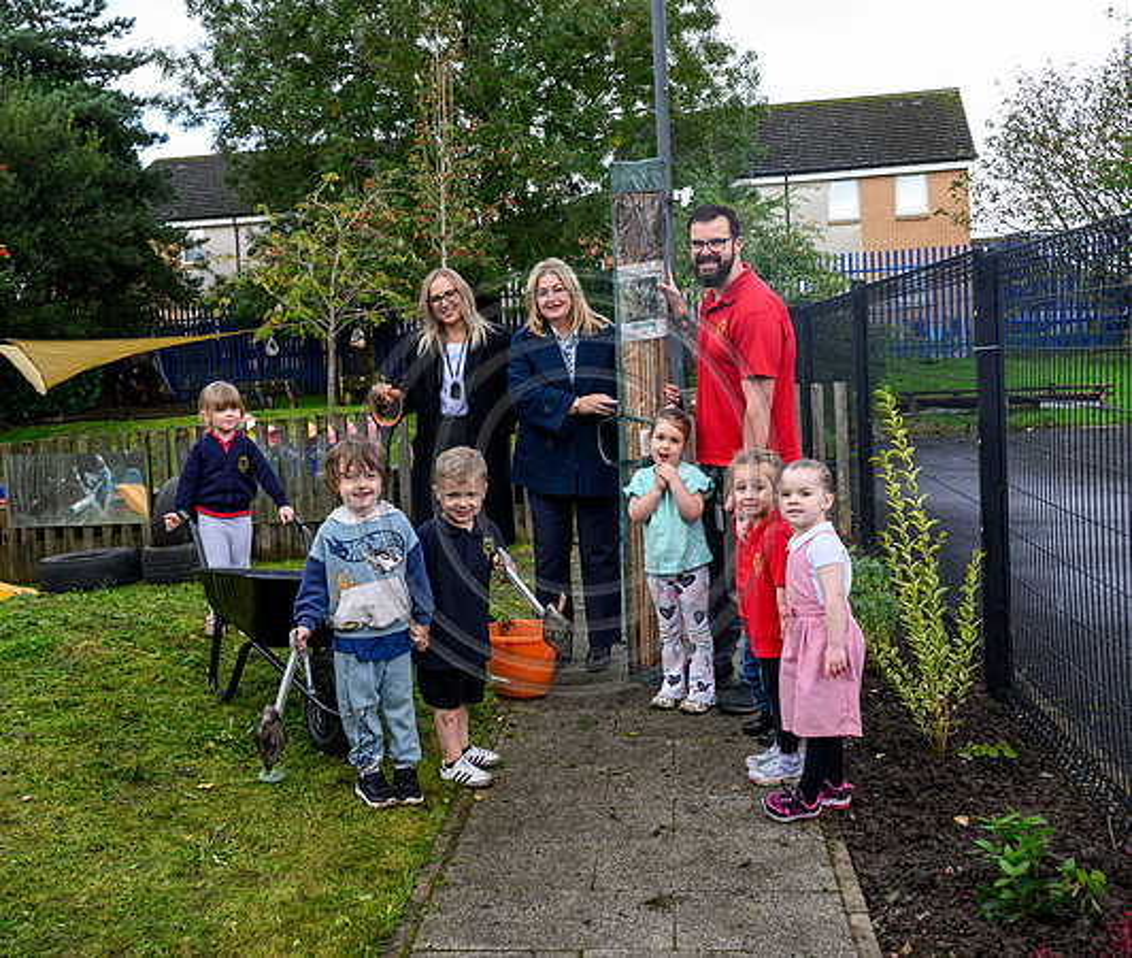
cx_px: 553
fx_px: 1265
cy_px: 435
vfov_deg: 41.4
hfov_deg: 48.2
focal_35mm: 37
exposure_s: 1/320
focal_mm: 29
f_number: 4.5
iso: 1000
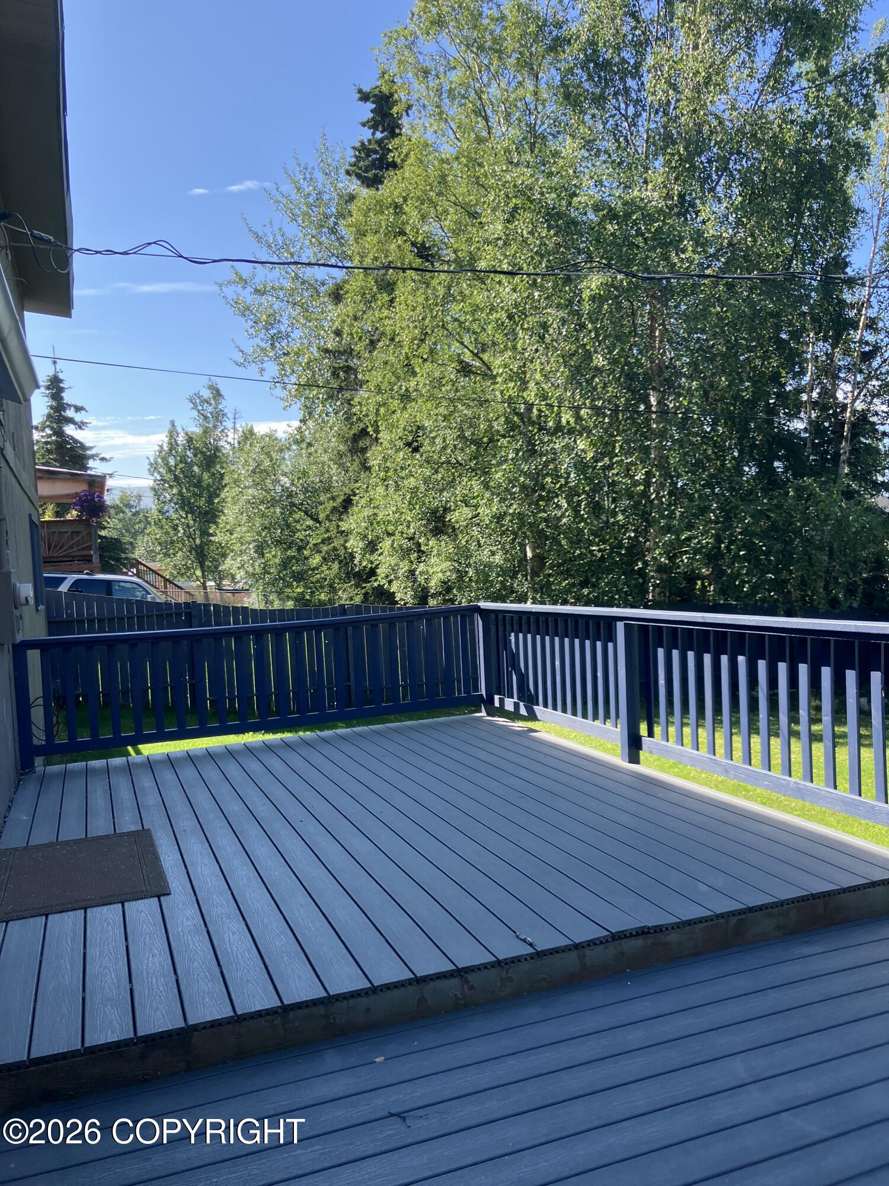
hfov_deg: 49.7
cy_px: 593
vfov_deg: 63.4
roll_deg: +2.2
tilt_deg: -0.6
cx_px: 444
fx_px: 959
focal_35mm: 28
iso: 32
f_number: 1.8
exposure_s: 1/463
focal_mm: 3.99
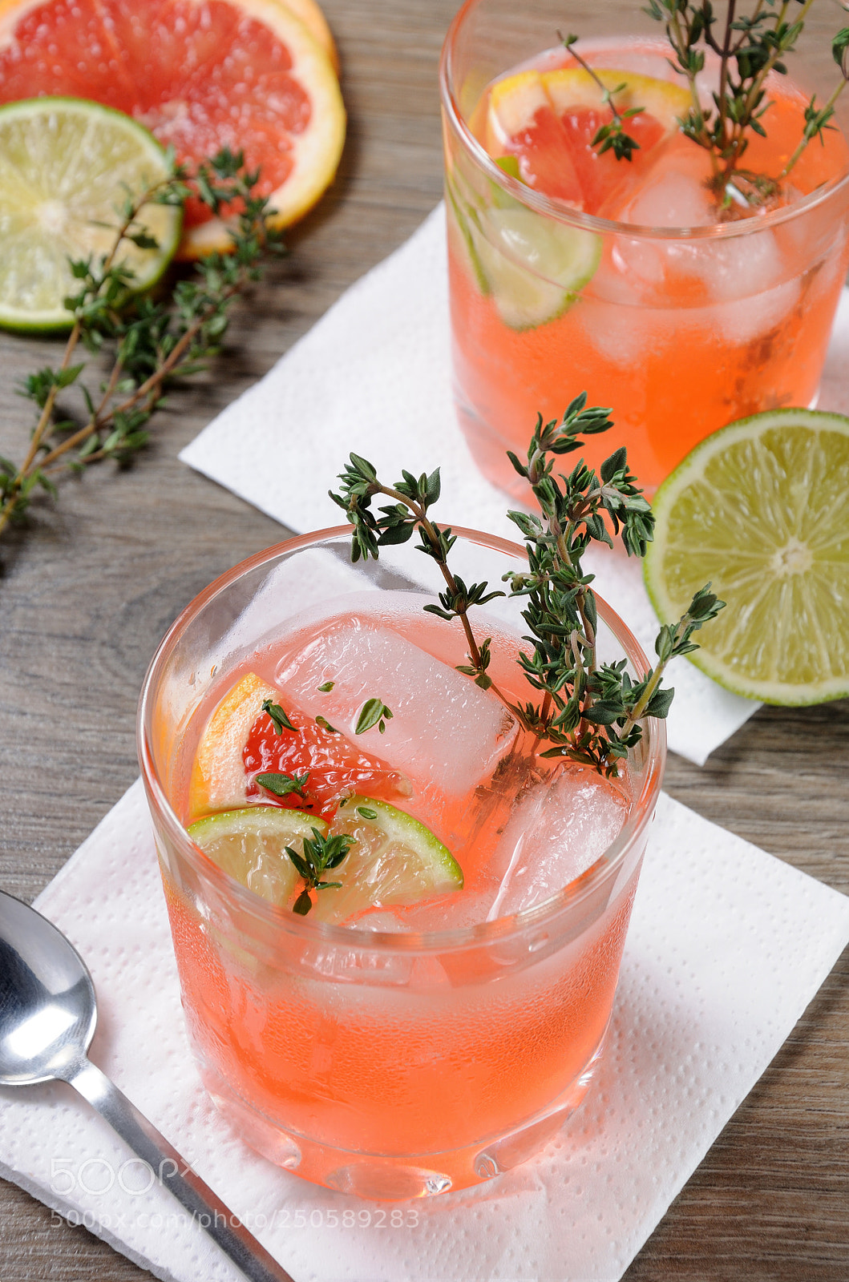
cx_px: 424
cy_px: 641
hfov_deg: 13.8
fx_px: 3519
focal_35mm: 99
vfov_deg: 20.7
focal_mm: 66
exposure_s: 1/125
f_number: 11
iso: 200
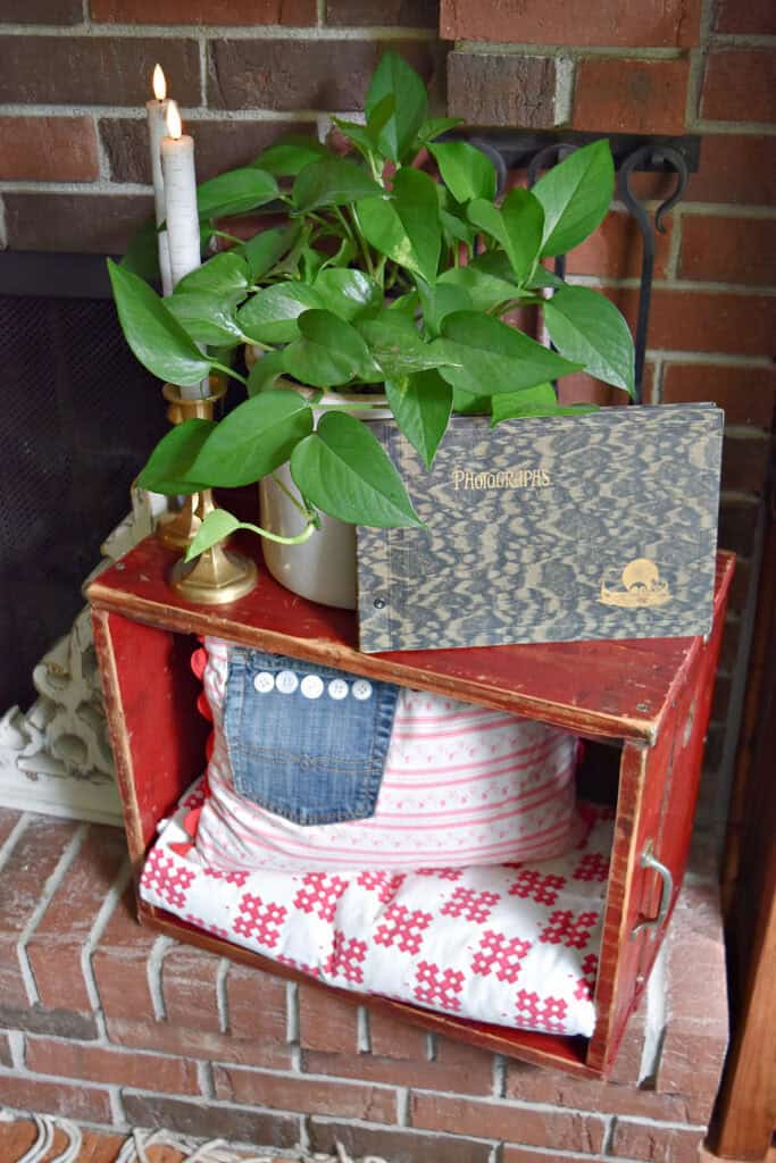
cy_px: 582
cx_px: 388
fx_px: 1357
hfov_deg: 31.9
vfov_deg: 46.4
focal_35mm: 42
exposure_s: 1/60
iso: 560
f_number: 4.2
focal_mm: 28
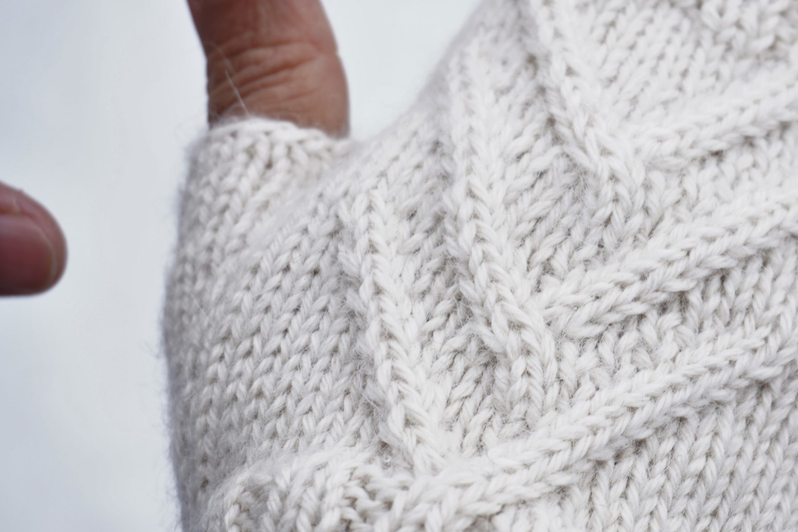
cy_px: 324
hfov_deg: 22.5
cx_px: 549
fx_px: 1995
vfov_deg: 15.2
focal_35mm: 90
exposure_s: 1/80
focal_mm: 42
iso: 64
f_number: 5.6
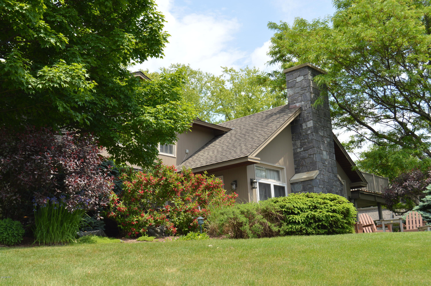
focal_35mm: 46
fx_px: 556
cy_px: 143
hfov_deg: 42.4
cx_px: 216
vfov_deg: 28.9
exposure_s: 1/200
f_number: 8
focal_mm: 31
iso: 100
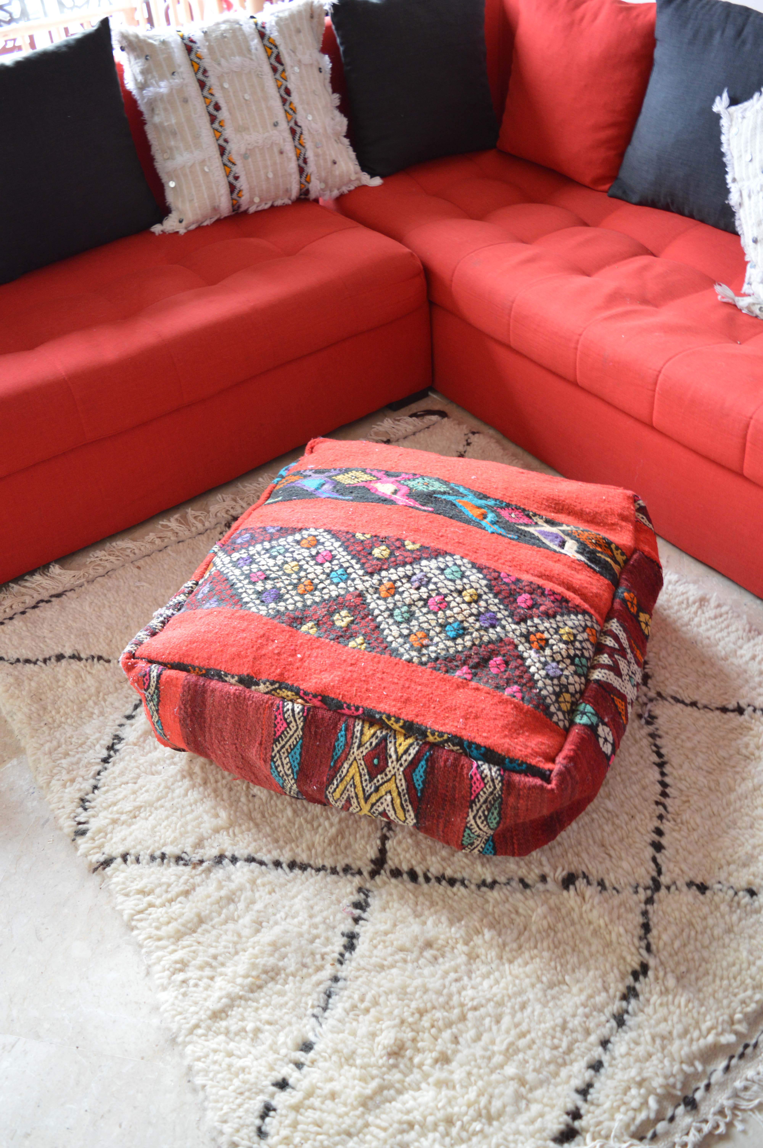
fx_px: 955
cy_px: 574
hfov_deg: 43.5
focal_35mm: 30
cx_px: 382
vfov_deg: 62.0
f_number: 3.8
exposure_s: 1/15
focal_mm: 20
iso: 560
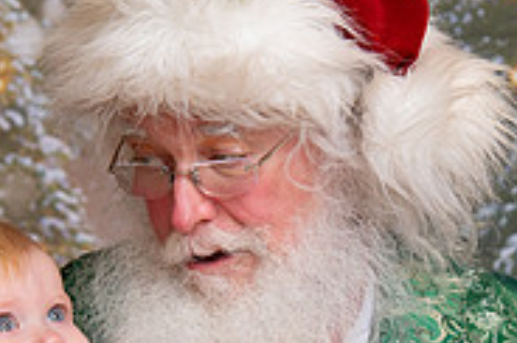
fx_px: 2939
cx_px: 183
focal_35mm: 205
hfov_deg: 10.0
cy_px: 394
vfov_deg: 6.6
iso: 1250
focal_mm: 65
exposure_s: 1/200
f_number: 4.5
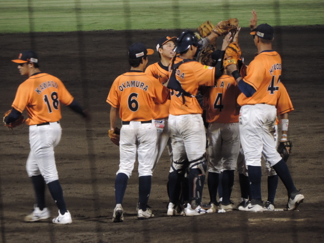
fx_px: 4680
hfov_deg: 4.0
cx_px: 162
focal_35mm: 500
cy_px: 122
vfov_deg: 3.0
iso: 500
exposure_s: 1/60
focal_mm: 89.1
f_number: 4.9
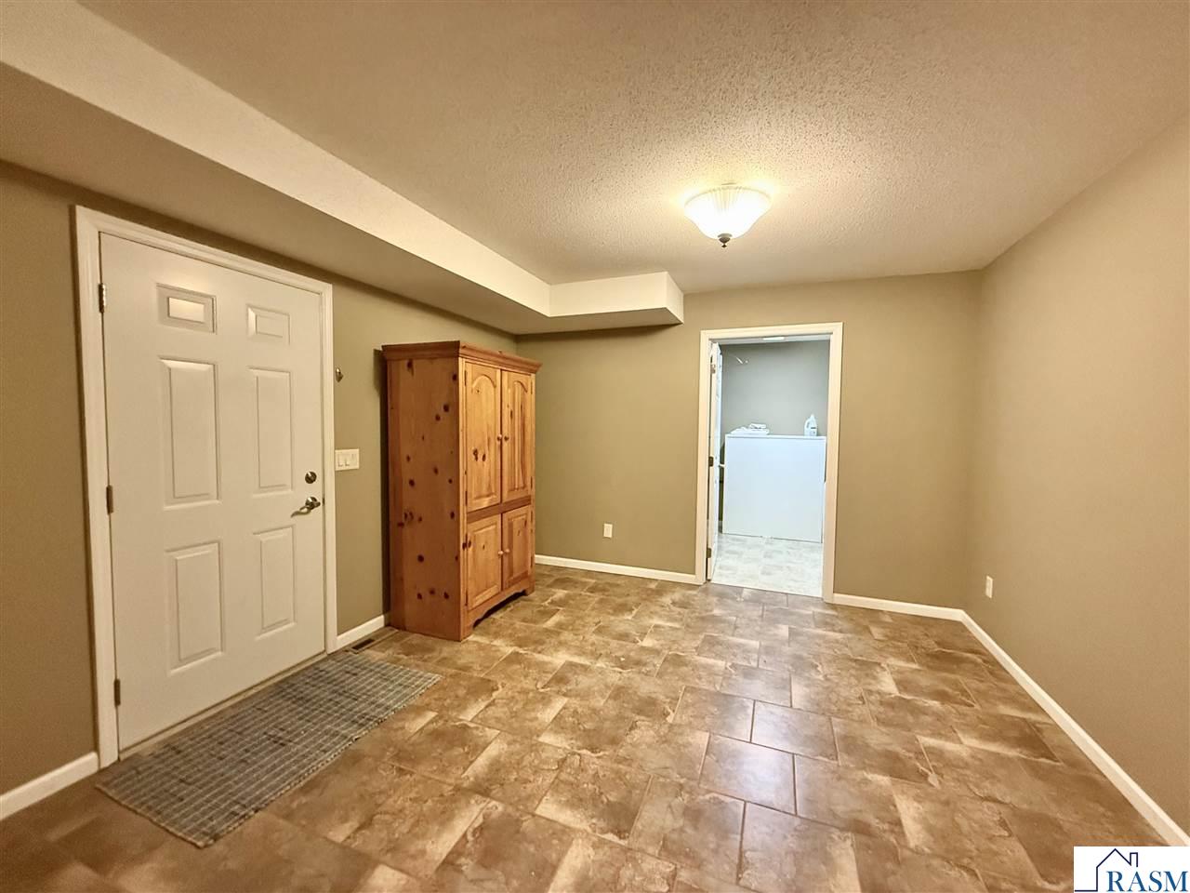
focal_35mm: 14
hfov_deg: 102.1
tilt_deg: -2.1
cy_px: 446
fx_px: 481
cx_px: 595
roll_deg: -0.5
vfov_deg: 85.7
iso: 800
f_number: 2.2
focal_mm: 2.22
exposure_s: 1/60
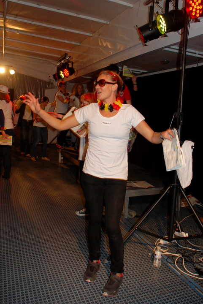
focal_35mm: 27
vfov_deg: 67.4
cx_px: 102
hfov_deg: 48.0
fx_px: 228
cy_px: 152
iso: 320
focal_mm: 18
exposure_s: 1/60
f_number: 4
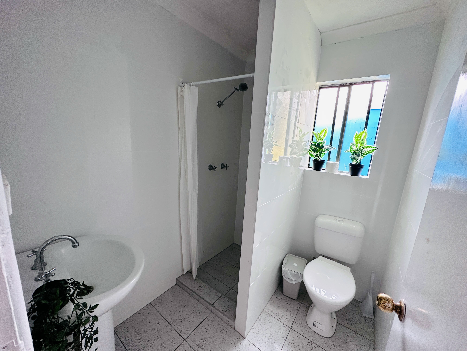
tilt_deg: -11.6
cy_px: 176
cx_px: 234
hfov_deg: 102.1
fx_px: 189
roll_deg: -4.0
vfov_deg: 85.7
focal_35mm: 14
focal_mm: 2.22
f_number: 2.2
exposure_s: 1/100
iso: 200
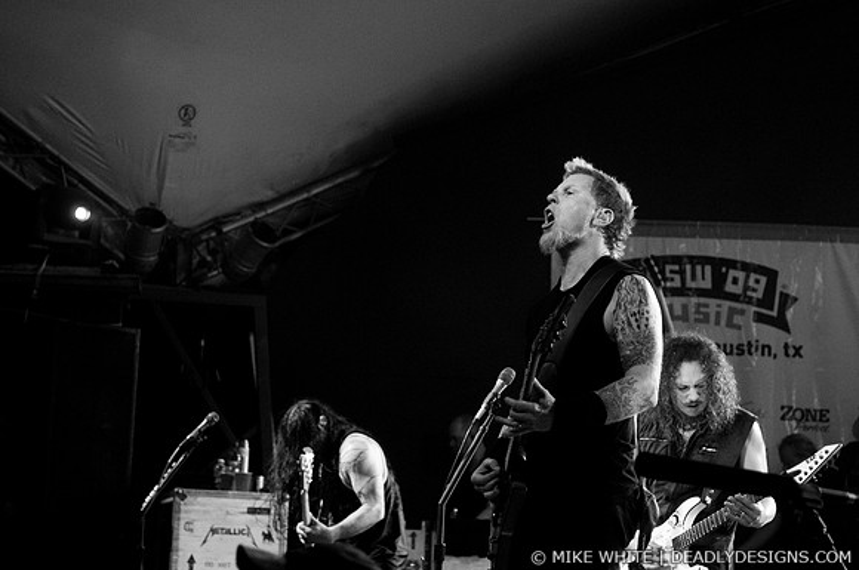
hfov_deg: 26.0
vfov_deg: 17.4
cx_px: 430
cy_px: 285
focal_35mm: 78
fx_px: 1859
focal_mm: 52
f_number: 2.8
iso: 640
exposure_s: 1/320
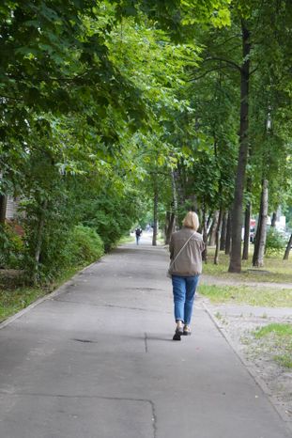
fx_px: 851
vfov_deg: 28.8
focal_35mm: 70
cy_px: 219
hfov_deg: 19.5
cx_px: 146
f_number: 5.6
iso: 4000
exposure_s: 1/160
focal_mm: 70
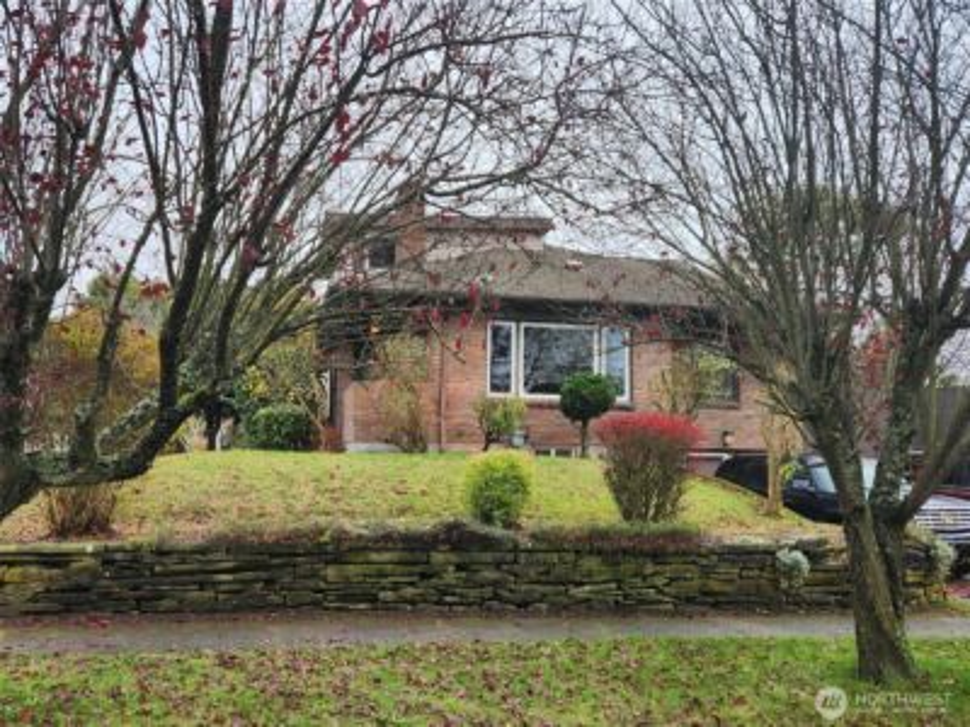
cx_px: 485
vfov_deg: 58.9
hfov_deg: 73.9
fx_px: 644
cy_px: 364
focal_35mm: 23
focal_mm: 5.4
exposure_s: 1/400
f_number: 1.8
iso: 20
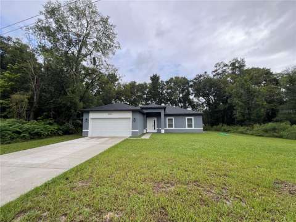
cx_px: 148
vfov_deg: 89.9
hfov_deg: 106.2
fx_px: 111
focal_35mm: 13
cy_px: 111
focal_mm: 1.57
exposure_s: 1/344
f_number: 1.8
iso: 32
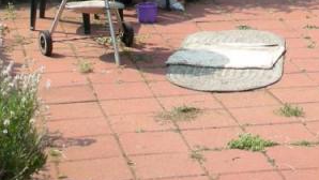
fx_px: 1109
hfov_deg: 16.3
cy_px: -210
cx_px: 204
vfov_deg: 8.6
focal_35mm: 131
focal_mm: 5.8
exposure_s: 1/370
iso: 50
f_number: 3
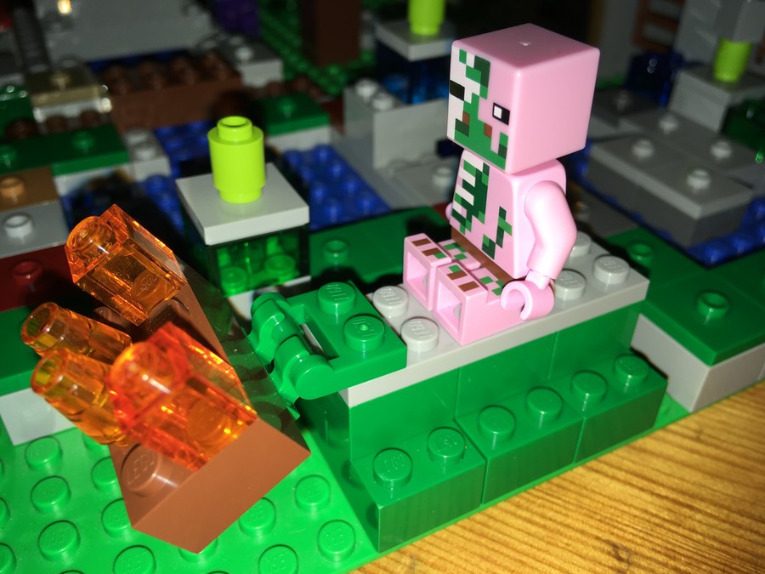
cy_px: 287
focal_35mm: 29
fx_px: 641
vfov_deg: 48.2
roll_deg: -2.2
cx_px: 382
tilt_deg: -38.3
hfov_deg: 61.7
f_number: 2.2
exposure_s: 1/164
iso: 25
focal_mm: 4.15
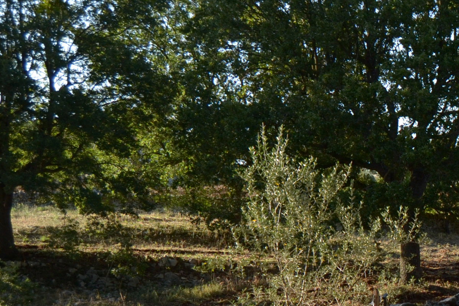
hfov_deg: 23.5
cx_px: 565
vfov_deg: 17.3
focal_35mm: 78
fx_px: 995
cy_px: 253
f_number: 4.5
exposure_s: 1/500
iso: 200
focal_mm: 18
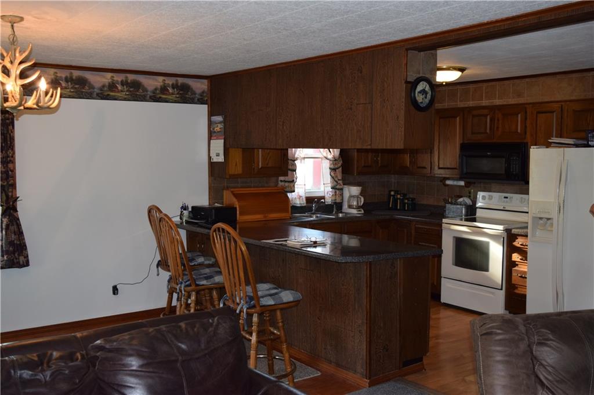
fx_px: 619
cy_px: 198
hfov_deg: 51.3
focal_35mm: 38
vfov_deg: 35.5
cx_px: 297
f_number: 5
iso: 800
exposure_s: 1/100
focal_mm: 25
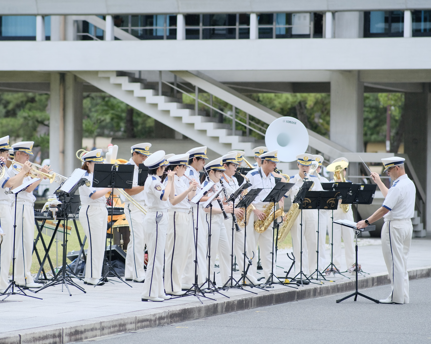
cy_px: 172
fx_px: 1850
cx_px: 178
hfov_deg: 13.3
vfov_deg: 10.6
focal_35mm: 145
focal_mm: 85
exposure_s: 1/4700
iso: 640
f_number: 2
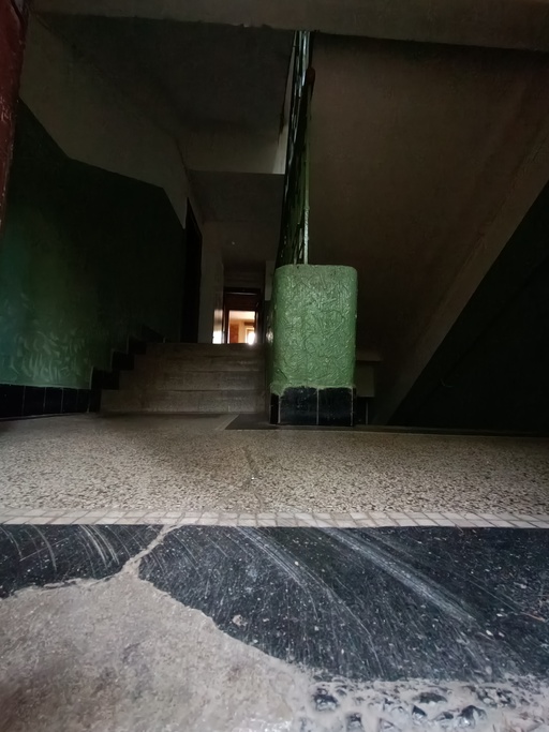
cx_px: 274
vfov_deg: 94.5
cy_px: 366
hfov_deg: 78.1
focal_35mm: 16
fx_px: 338
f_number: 2.2
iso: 2320
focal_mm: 1.66
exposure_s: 1/20
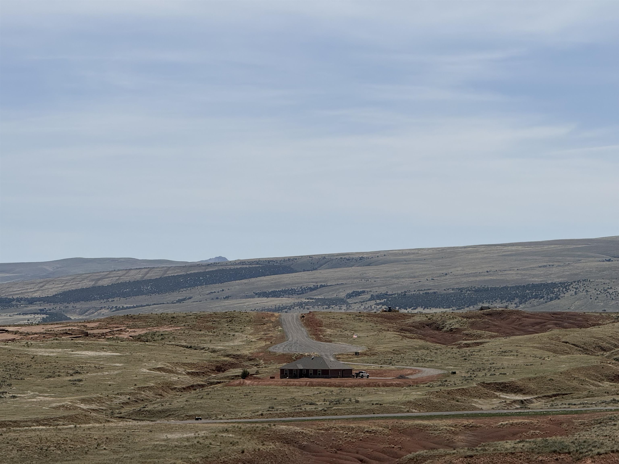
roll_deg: -0.4
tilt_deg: +3.5
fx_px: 2146
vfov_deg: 12.3
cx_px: 310
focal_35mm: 120
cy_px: 232
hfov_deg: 16.4
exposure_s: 1/3509
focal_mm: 15.66
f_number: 2.8
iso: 40
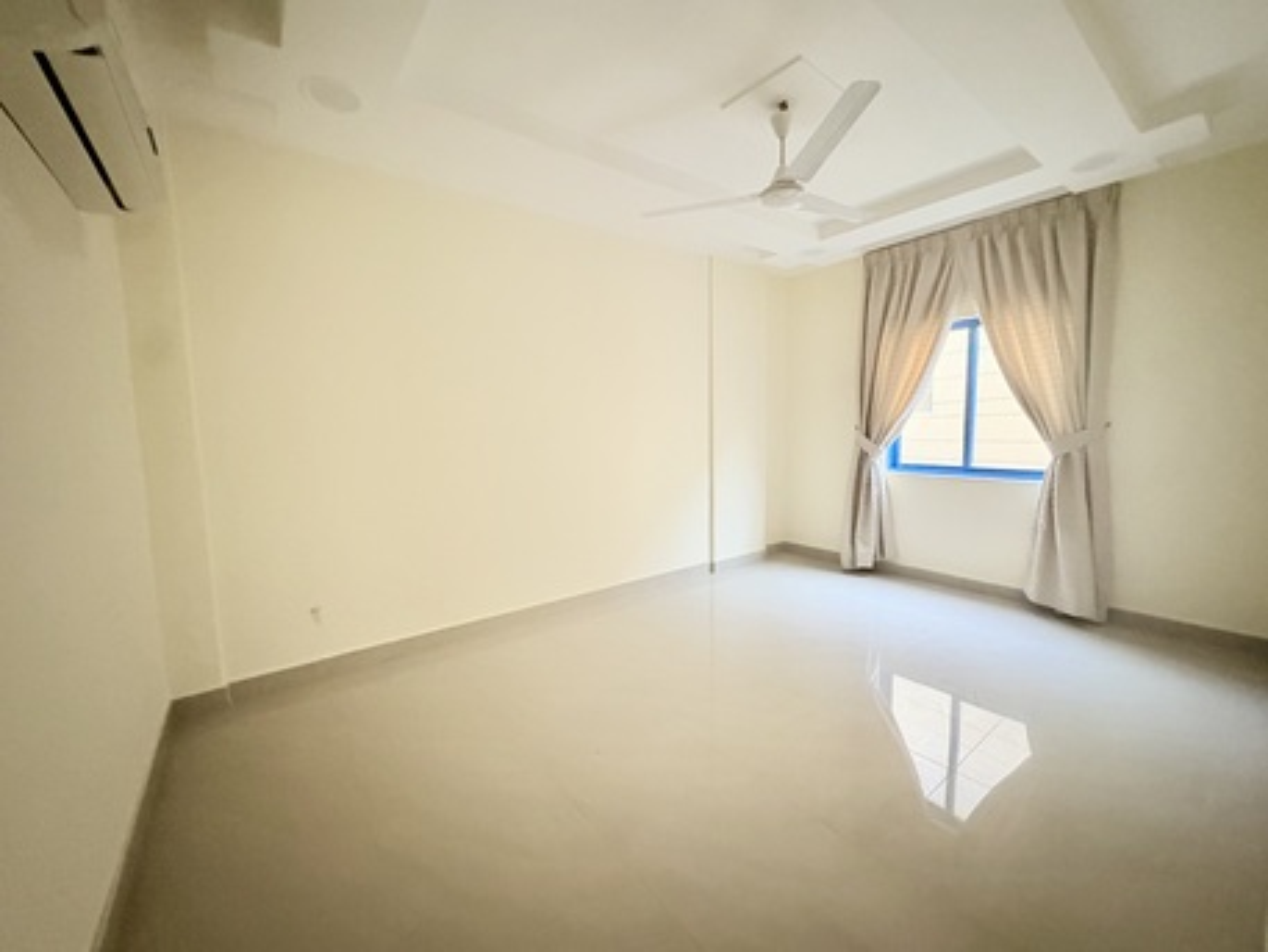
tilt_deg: -6.3
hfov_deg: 102.0
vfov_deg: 85.7
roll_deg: +0.8
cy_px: 476
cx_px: 634
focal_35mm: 14
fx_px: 513
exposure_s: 1/41
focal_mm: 2.22
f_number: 2.2
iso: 1000
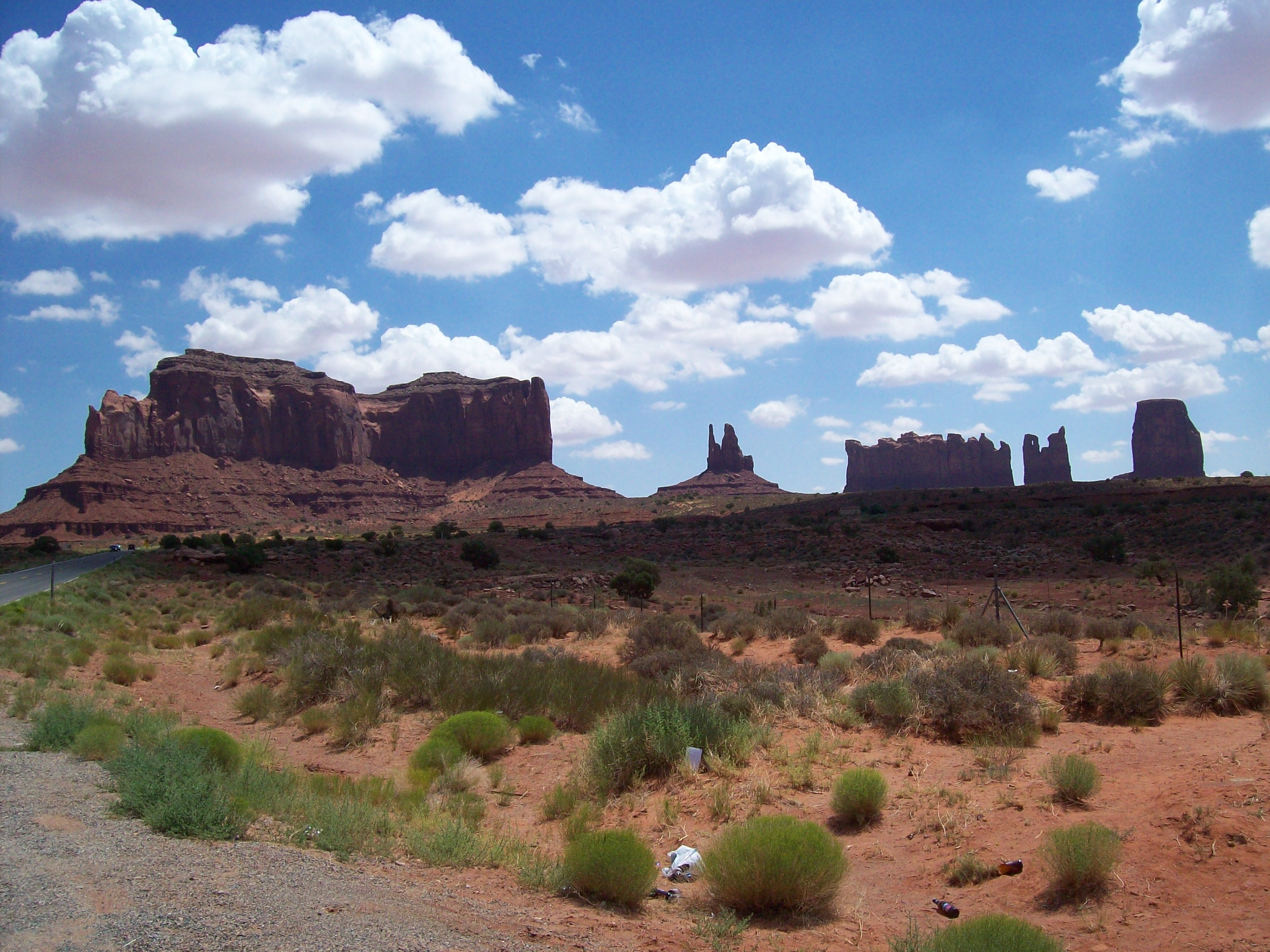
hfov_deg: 51.4
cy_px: 476
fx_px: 1321
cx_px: 635
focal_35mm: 36
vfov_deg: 39.7
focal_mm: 6
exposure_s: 1/972
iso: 80
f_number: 4.8
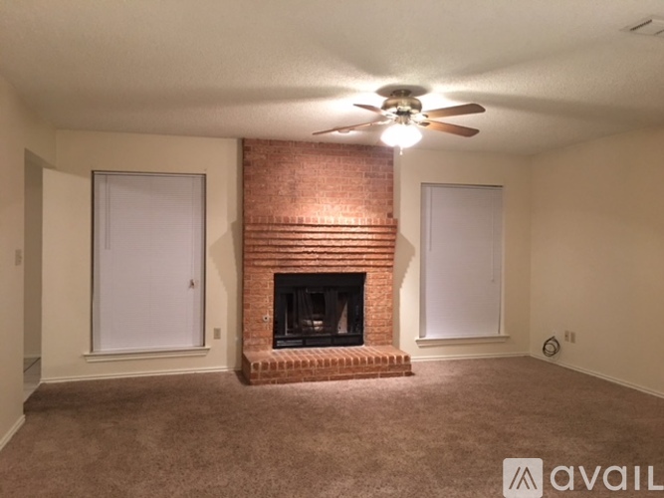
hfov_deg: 61.7
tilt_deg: +0.4
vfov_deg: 48.2
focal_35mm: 29
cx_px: 332
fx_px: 556
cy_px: 249
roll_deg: -0.5
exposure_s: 1/4
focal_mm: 4.15
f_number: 2.2
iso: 50
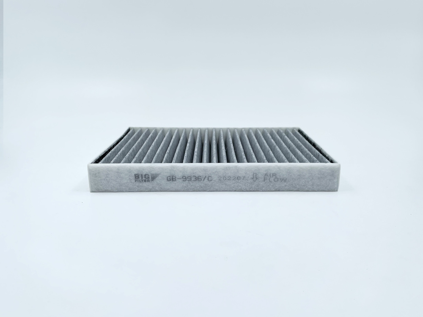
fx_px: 318
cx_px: 212
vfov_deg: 53.1
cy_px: 158
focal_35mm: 26
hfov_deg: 67.3
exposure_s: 1/1247
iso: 32
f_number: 1.6
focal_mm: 4.2
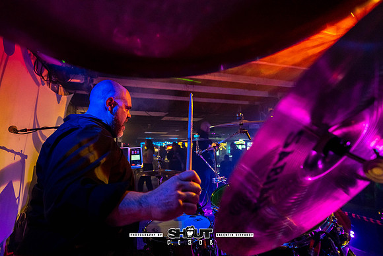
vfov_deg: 72.0
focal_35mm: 16
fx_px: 175
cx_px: 164
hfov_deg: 94.5
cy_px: 115
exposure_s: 1/250
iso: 3200
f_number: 2.8
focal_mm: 14
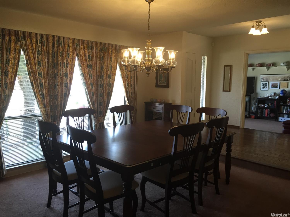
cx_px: 145
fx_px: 243
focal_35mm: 29
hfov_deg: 61.7
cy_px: 108
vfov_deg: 48.2
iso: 80
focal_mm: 4.15
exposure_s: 1/30
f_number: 2.2
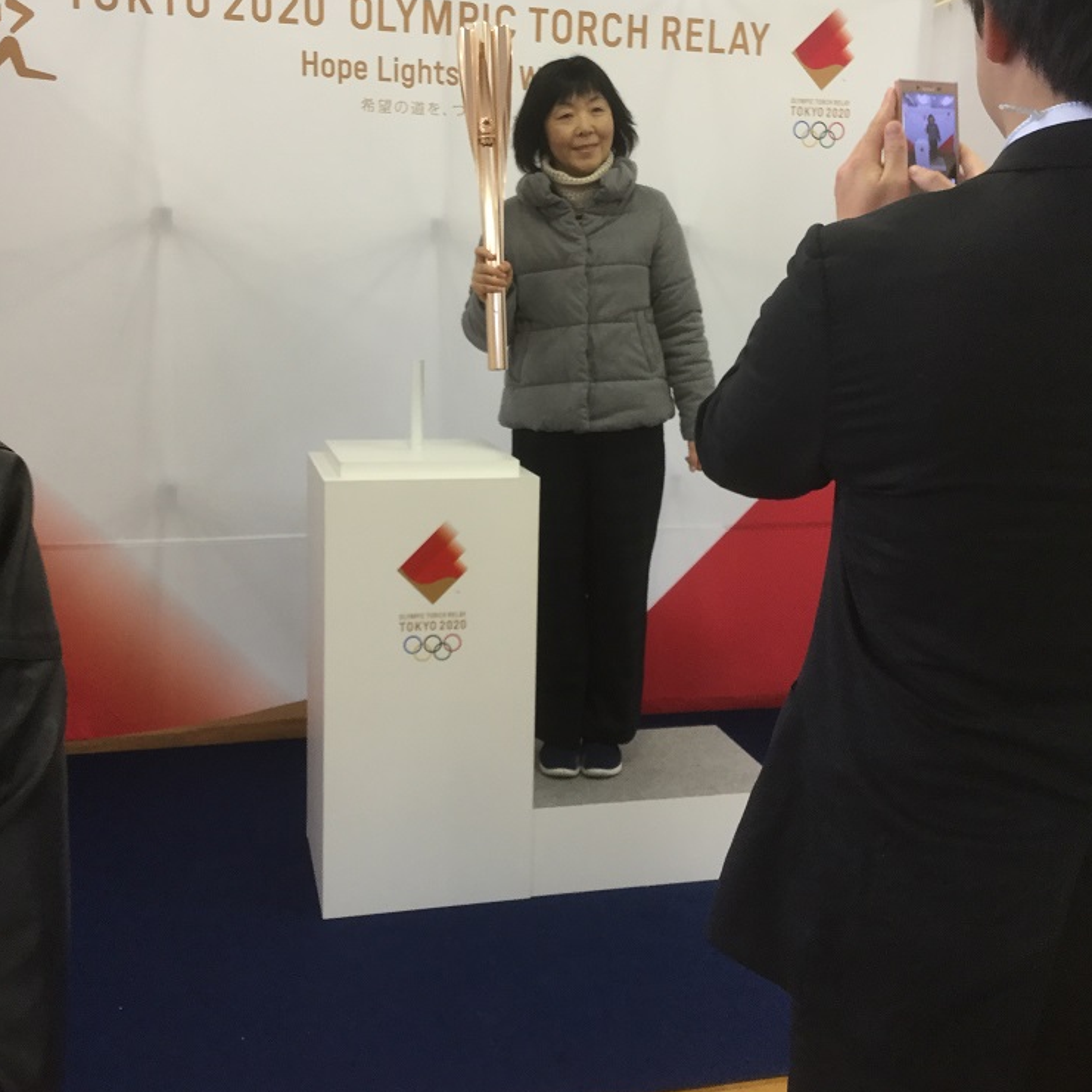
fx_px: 1321
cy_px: 472
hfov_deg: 44.9
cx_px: 547
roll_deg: -1.0
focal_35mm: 37
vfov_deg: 44.8
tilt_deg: -8.5
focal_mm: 3.3
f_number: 2.4
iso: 64
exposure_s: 1/33
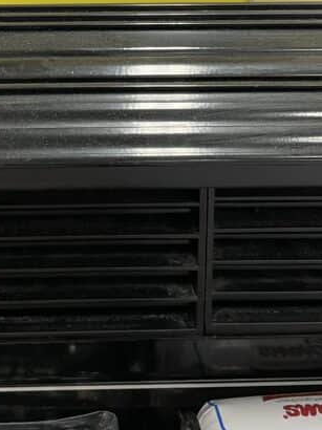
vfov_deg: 27.4
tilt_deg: -8.3
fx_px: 807
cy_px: -40
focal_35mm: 65
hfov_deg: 22.1
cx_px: 40
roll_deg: +0.2
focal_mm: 4.2
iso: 100
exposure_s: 1/60
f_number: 1.6
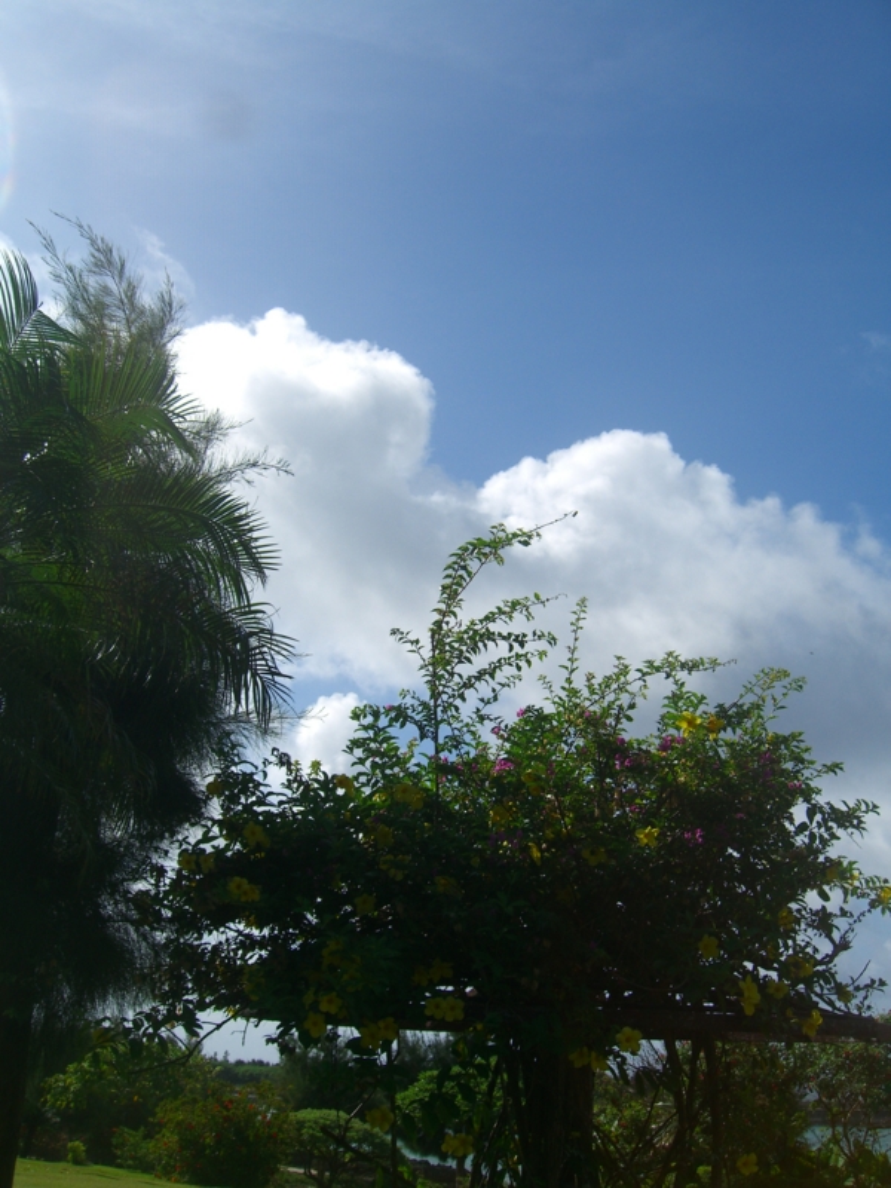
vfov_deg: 49.0
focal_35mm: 38
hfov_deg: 37.7
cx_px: 446
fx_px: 1304
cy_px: 594
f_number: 8
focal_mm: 7.9
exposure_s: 1/320
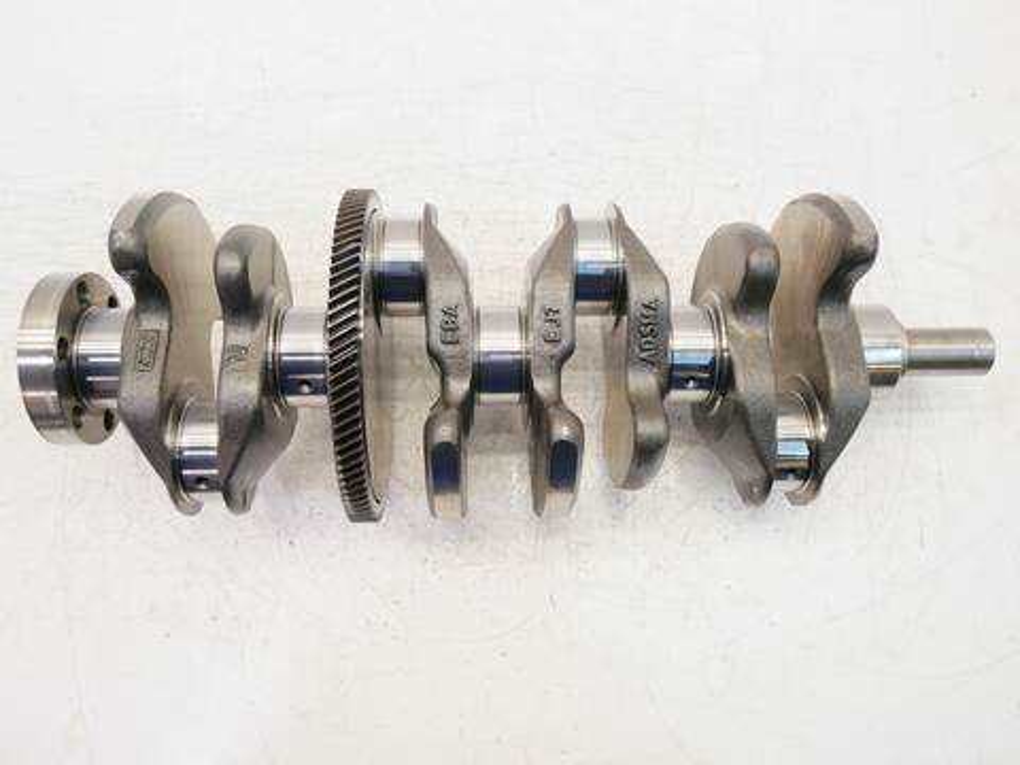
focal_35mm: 28
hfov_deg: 63.4
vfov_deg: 49.7
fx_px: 825
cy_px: 382
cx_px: 510
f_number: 3.7
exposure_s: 1/60
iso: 200
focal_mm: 14
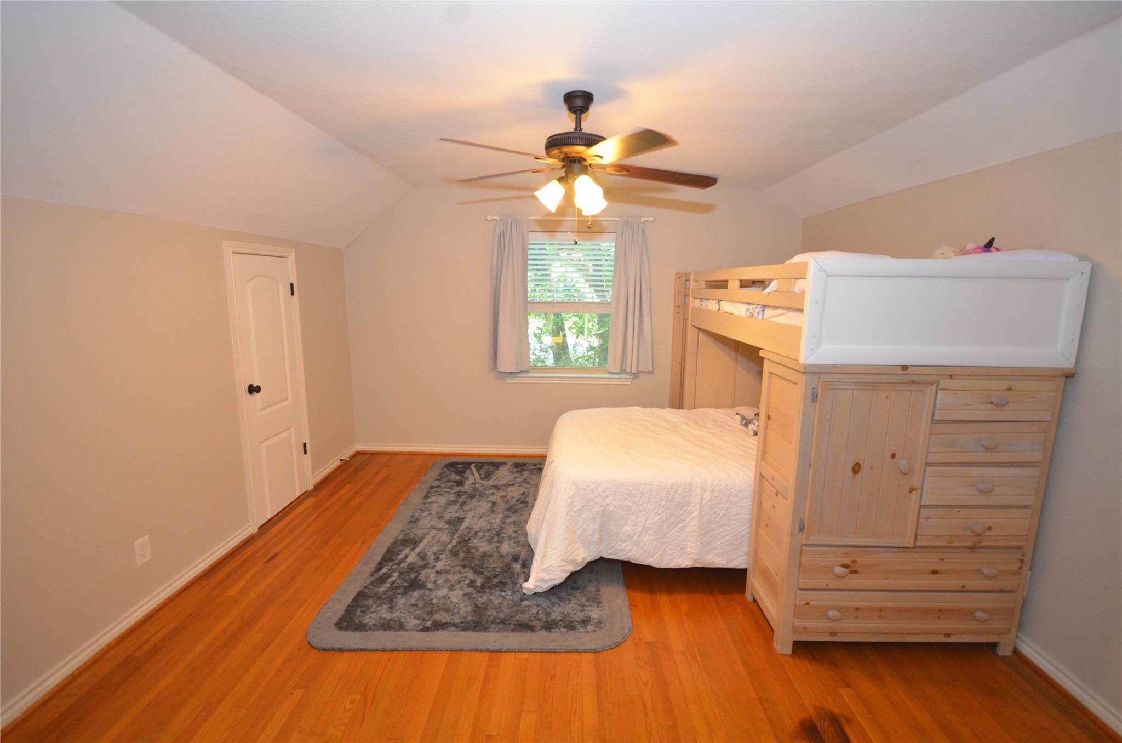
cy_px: 372
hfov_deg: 100.5
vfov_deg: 77.1
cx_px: 561
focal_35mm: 15
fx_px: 466
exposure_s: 1/60
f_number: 4
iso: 1400
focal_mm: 10
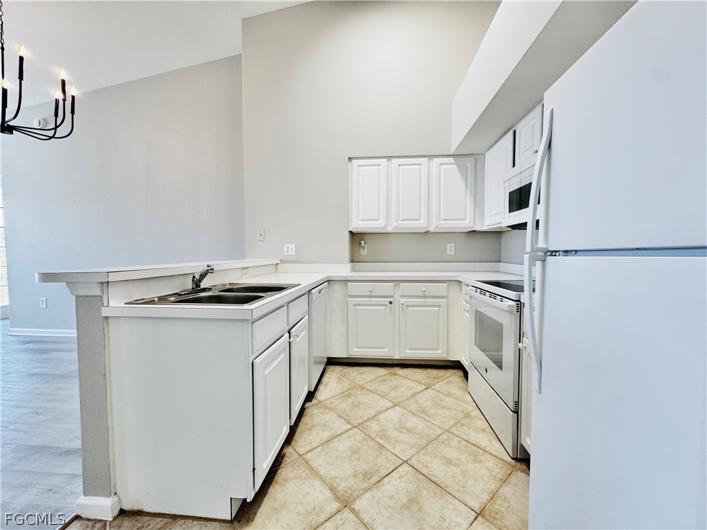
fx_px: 286
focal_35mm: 14
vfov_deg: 85.7
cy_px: 265
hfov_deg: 102.1
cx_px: 354
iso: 200
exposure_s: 1/120
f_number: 2.2
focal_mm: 2.22
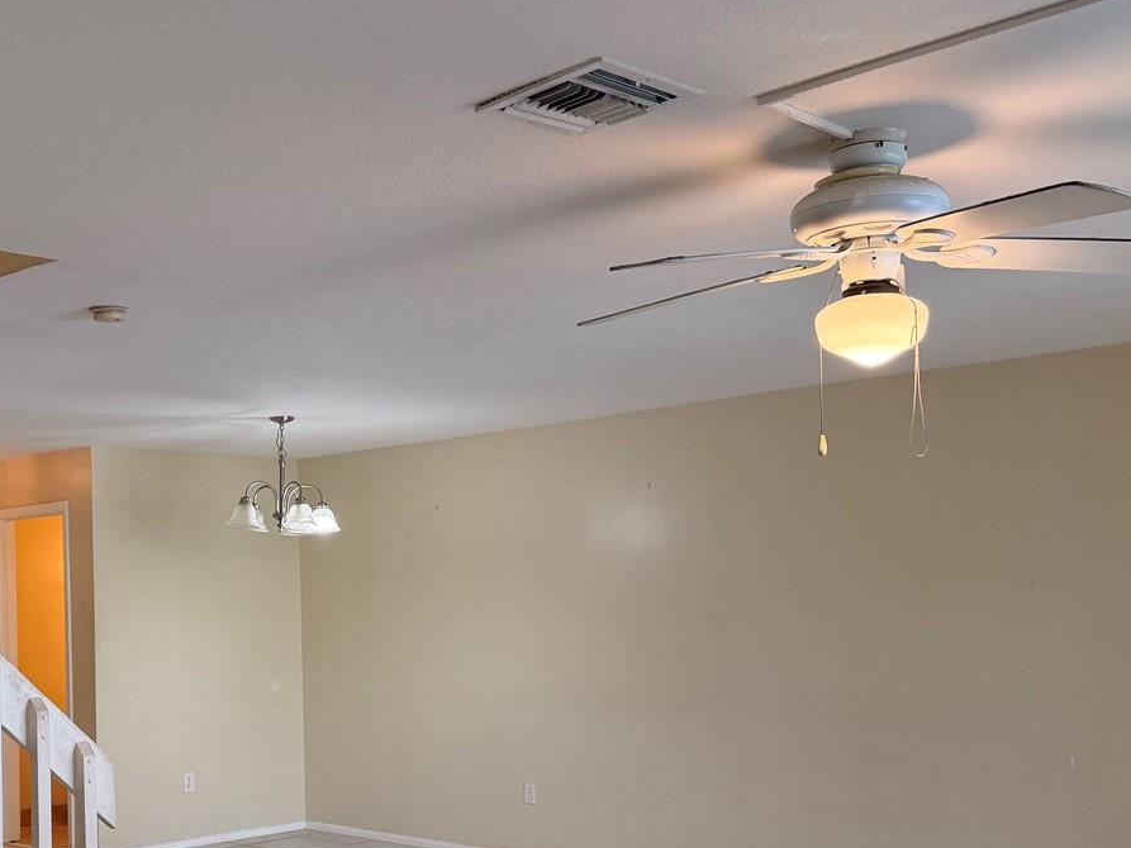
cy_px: 611
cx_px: 291
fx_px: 1405
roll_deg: +1.5
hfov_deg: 42.6
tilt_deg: -0.4
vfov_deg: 33.1
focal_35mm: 43
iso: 250
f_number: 1.78
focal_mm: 6.76
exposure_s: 1/120
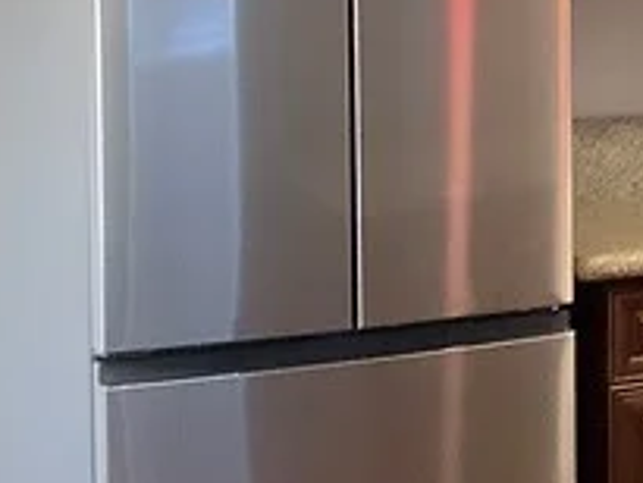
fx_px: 2881
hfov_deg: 11.7
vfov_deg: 9.5
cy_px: -34
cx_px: 1192
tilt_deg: -2.8
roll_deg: -0.2
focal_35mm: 155
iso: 250
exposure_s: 1/60
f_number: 2.4
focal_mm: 3.3
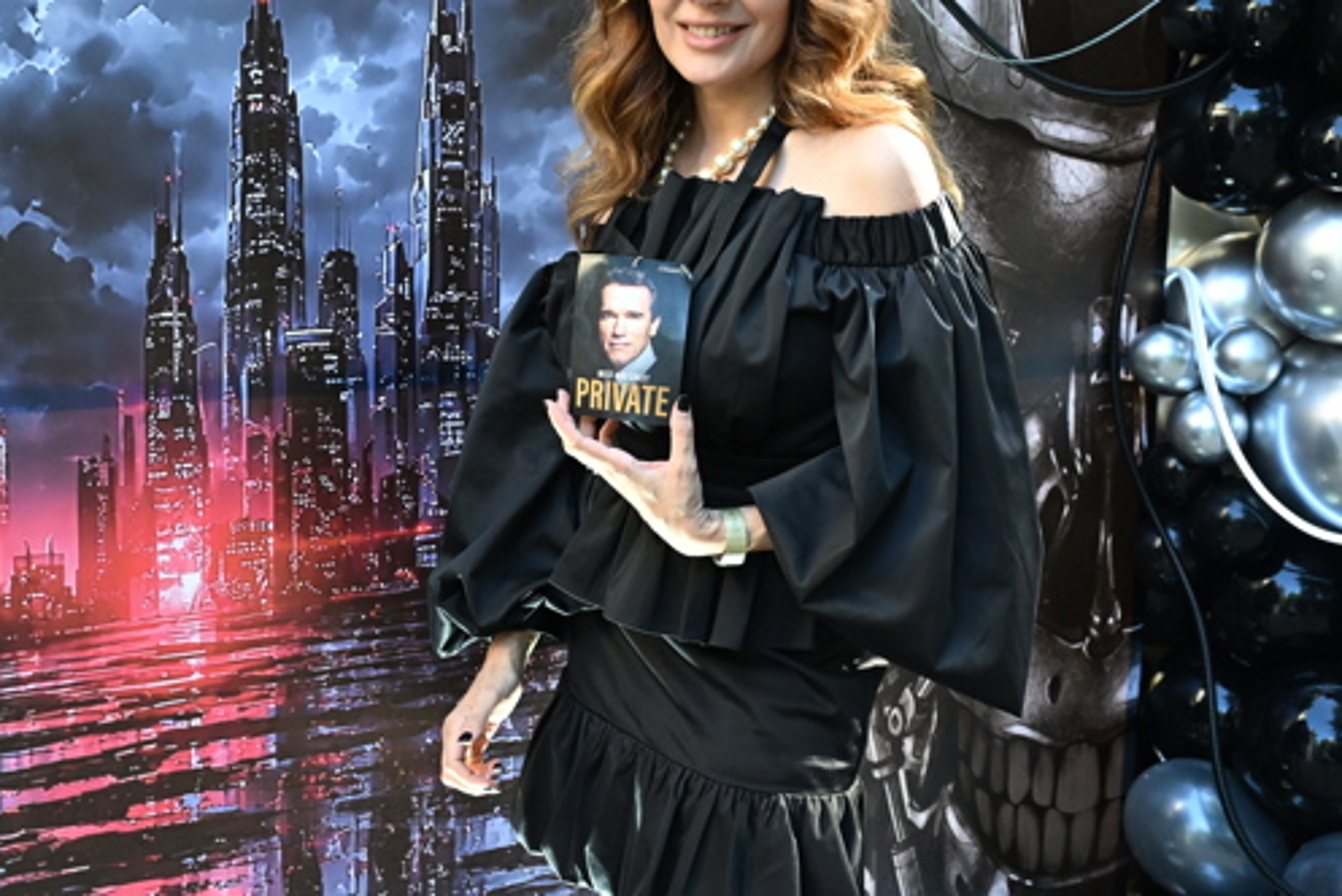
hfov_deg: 44.5
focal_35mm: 44
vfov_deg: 30.6
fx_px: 1630
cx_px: 529
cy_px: 345
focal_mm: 31.5
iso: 4000
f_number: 4.5
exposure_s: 1/800
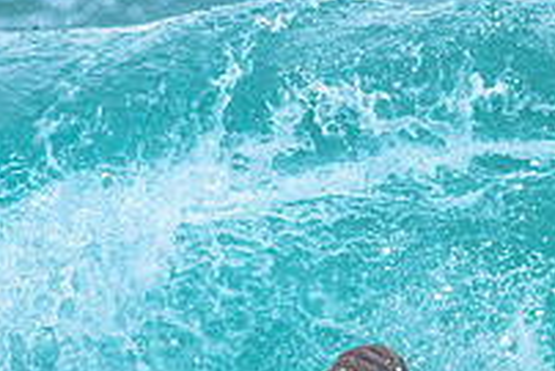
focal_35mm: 2878
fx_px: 44400
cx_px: 503
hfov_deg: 0.7
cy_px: 428
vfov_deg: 0.5
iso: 720
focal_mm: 800
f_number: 6.3
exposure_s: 1/2500
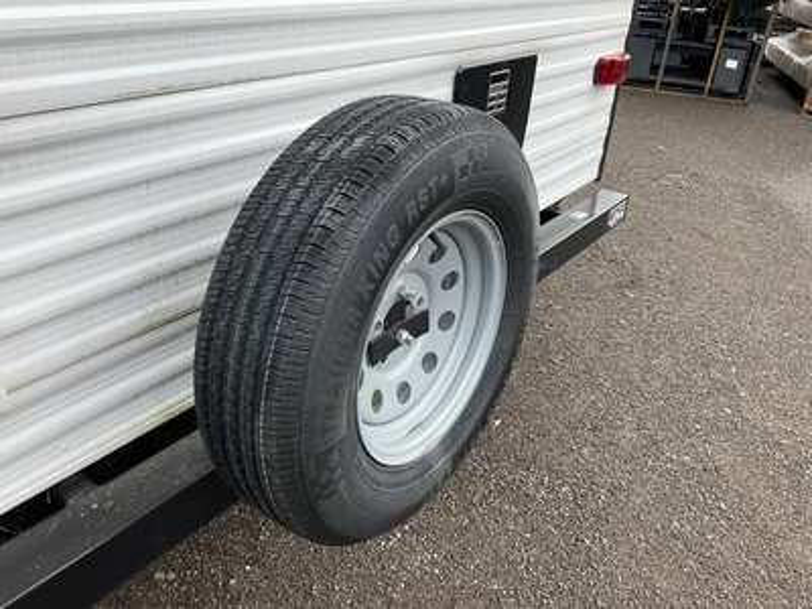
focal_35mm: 29
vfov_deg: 48.2
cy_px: 304
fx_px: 680
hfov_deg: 61.7
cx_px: 406
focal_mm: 3
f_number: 1.8
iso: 25
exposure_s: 1/500
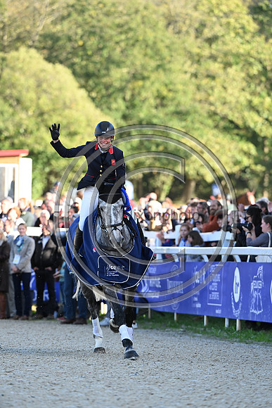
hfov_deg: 4.4
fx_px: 3511
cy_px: 204
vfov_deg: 6.6
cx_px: 136
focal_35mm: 310
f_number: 5.6
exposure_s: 1/800
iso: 1400
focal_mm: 310
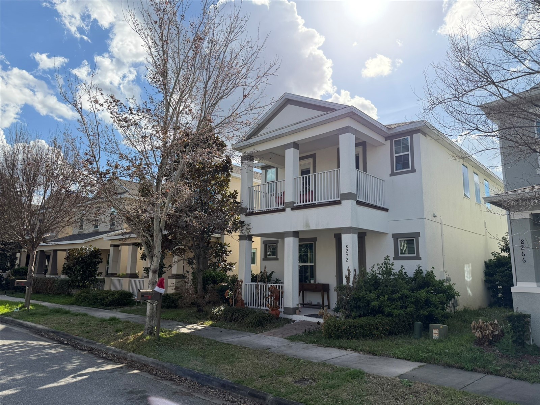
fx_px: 374
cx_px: 270
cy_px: 202
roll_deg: -1.2
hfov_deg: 71.6
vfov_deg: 56.8
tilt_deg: +10.0
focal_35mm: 24
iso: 125
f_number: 1.78
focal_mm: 6.76
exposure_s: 1/3759
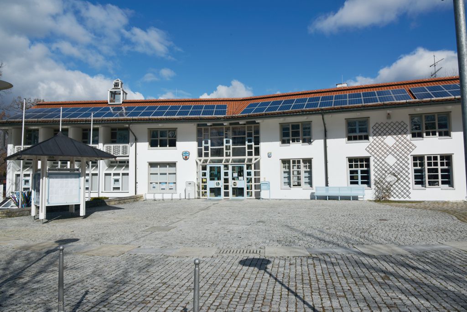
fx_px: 311
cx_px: 234
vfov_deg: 53.1
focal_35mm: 24
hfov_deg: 73.7
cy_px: 156
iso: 200
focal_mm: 24
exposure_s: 1/640
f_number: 13
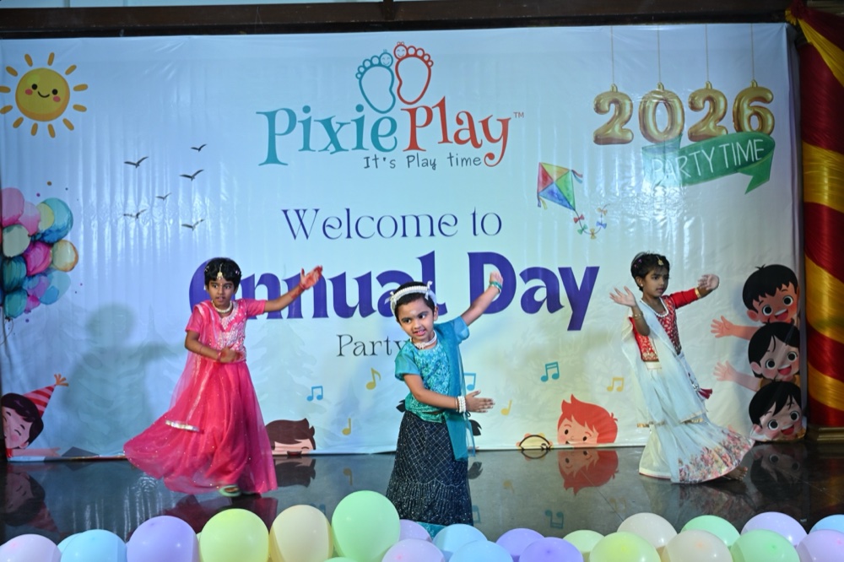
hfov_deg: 45.4
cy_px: 281
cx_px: 422
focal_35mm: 43
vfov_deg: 31.2
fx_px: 1008
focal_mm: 43
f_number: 7.1
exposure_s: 1/160
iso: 800
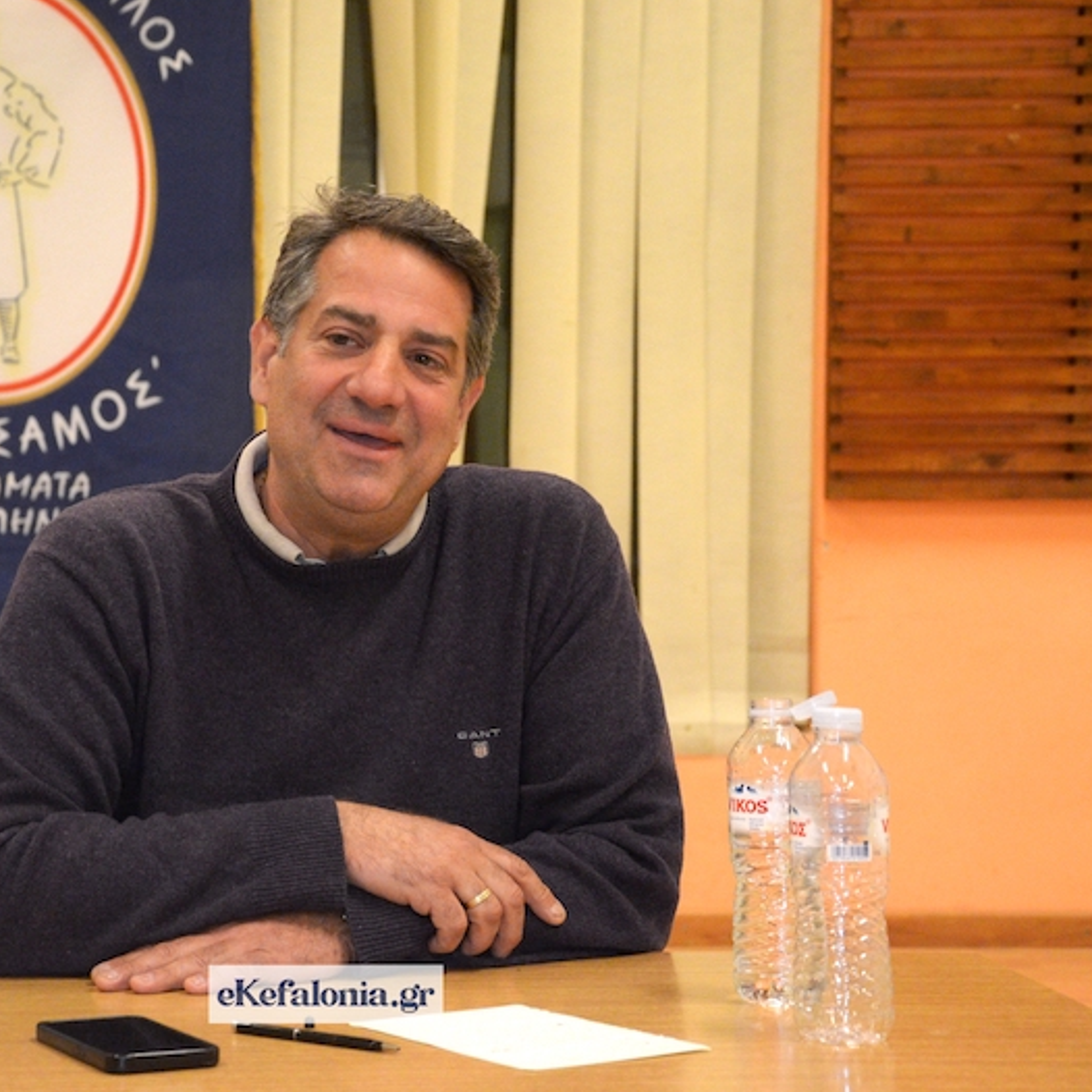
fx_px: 3319
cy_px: 543
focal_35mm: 93
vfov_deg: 18.7
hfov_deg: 18.6
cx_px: 343
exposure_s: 1/60
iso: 1600
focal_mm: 48
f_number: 4.8
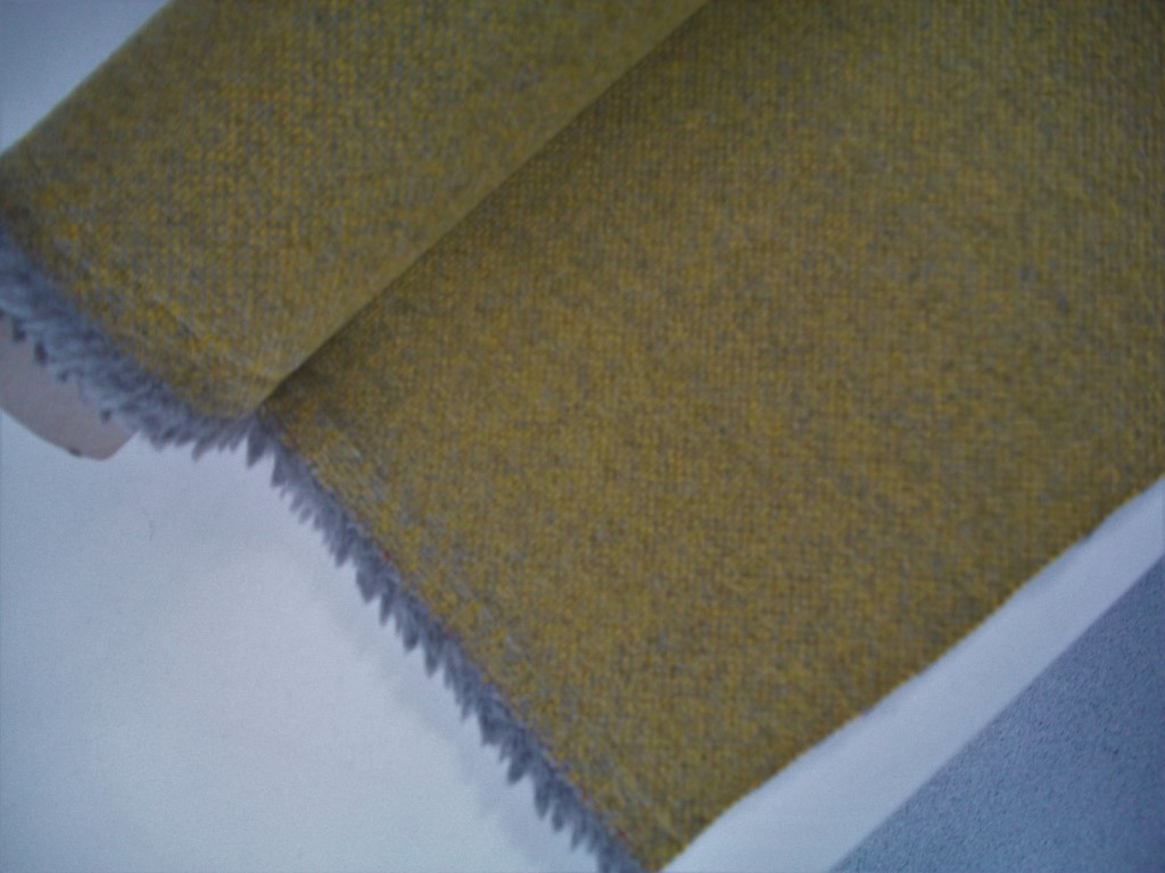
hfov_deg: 56.8
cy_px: 436
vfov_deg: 44.2
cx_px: 582
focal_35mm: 32
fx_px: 1077
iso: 160
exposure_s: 1/20
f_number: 2.9
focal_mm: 5.7
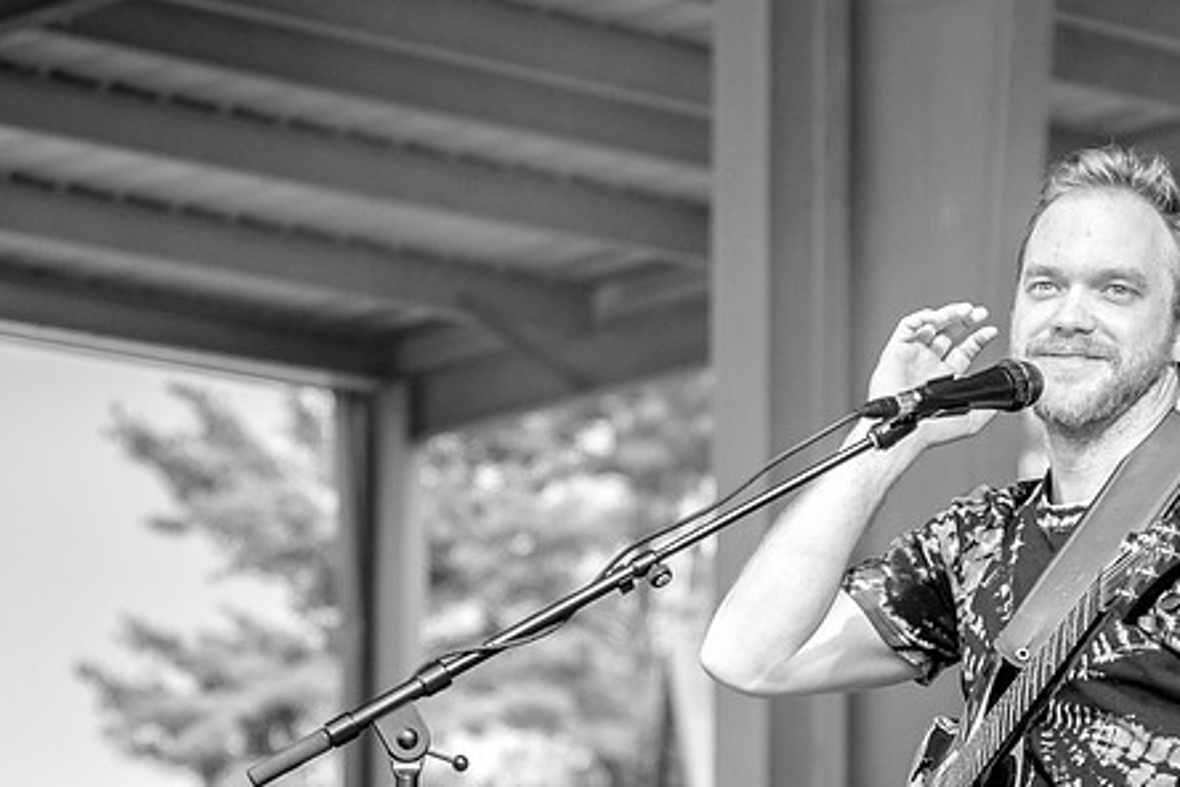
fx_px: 7047
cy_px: 495
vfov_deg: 6.4
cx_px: 734
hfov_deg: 9.6
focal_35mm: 215
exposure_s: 1/640
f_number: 4
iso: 400
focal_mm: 100
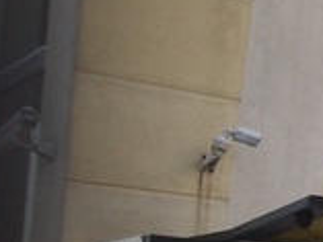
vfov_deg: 12.6
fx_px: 1083
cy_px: 235
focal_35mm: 116
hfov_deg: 13.7
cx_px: 695
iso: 100
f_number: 2.2
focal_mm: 3.46
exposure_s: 1/174
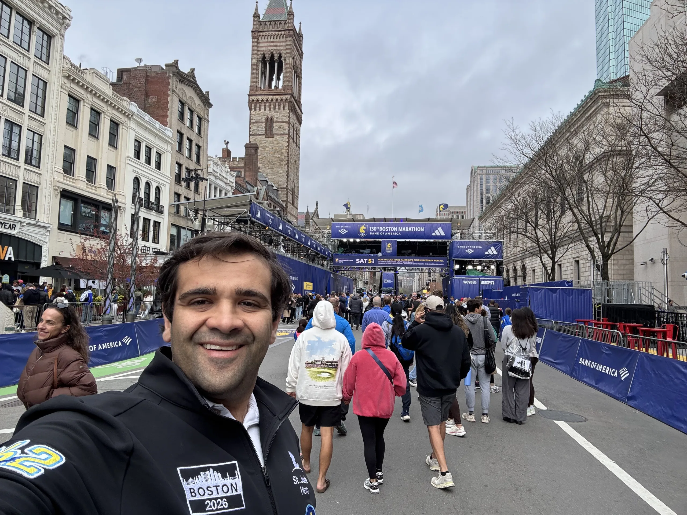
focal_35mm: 23
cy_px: 258
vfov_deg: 58.9
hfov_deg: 73.9
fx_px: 456
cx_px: 344
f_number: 1.9
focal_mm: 2.69
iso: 25
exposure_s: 1/520
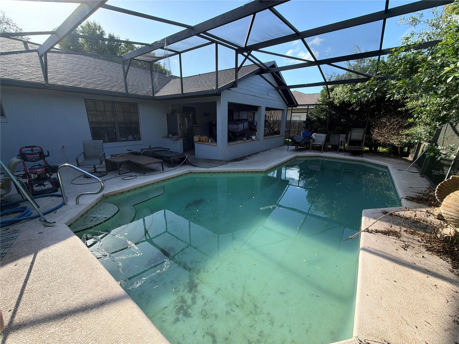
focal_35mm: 14
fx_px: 186
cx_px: 230
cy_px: 172
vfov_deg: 85.7
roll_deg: +1.7
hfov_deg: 102.1
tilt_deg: -14.4
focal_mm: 2.22
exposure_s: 1/535
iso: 40
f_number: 2.2
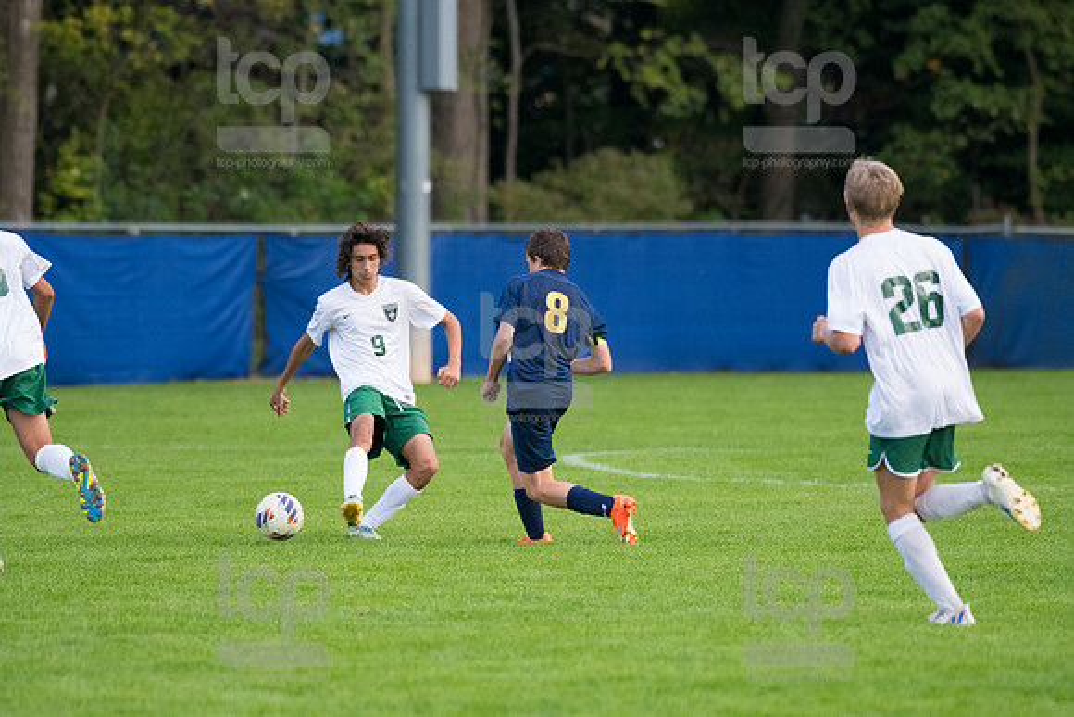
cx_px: 537
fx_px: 10742
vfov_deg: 3.8
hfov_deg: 5.7
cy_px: 358
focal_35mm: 360
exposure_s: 1/2000
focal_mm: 360
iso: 3200
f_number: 5.6
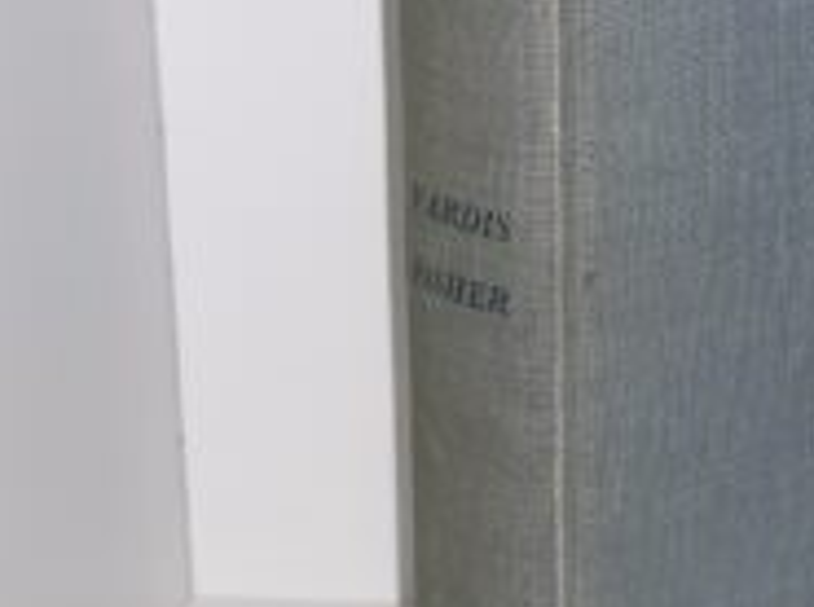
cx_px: 893
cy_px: 106
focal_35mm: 91
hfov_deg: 20.6
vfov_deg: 16.0
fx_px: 2136
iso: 50
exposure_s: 1/120
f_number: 1.7
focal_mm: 3.7
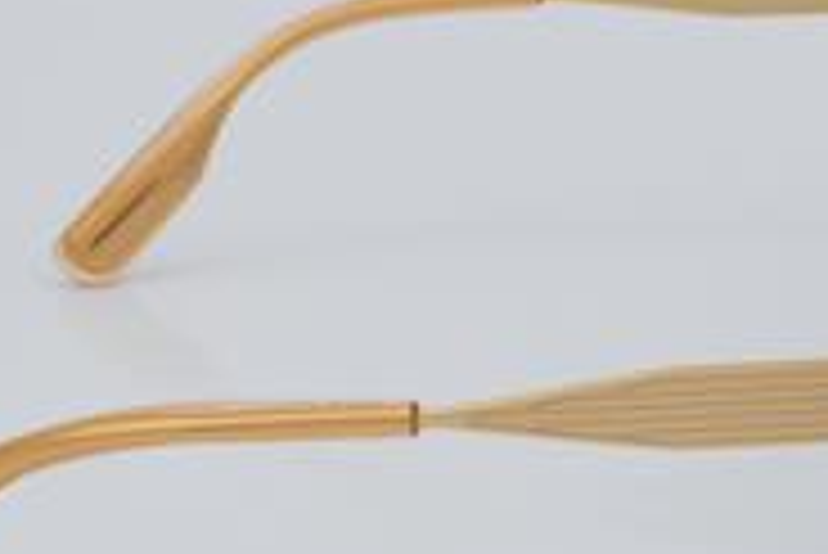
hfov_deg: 12.6
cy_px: 279
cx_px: 634
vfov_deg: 8.4
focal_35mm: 163
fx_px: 3752
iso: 100
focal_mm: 50
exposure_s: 1/4
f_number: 32
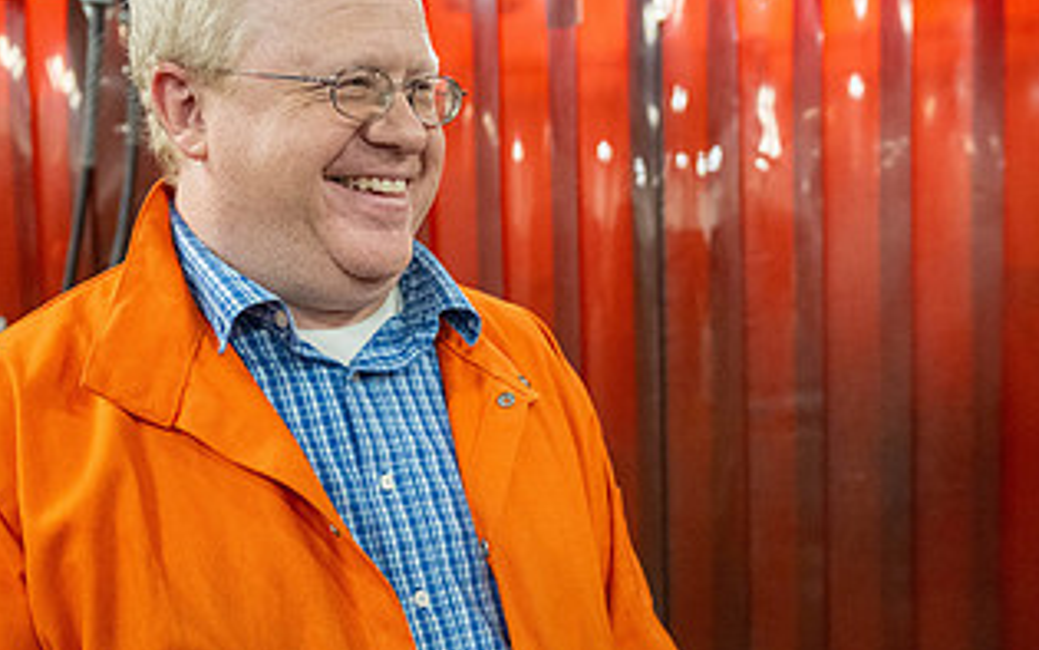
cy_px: 440
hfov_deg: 44.2
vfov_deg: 28.4
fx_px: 1274
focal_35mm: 45
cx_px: 597
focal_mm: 24
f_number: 2.8
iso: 2500
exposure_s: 1/640
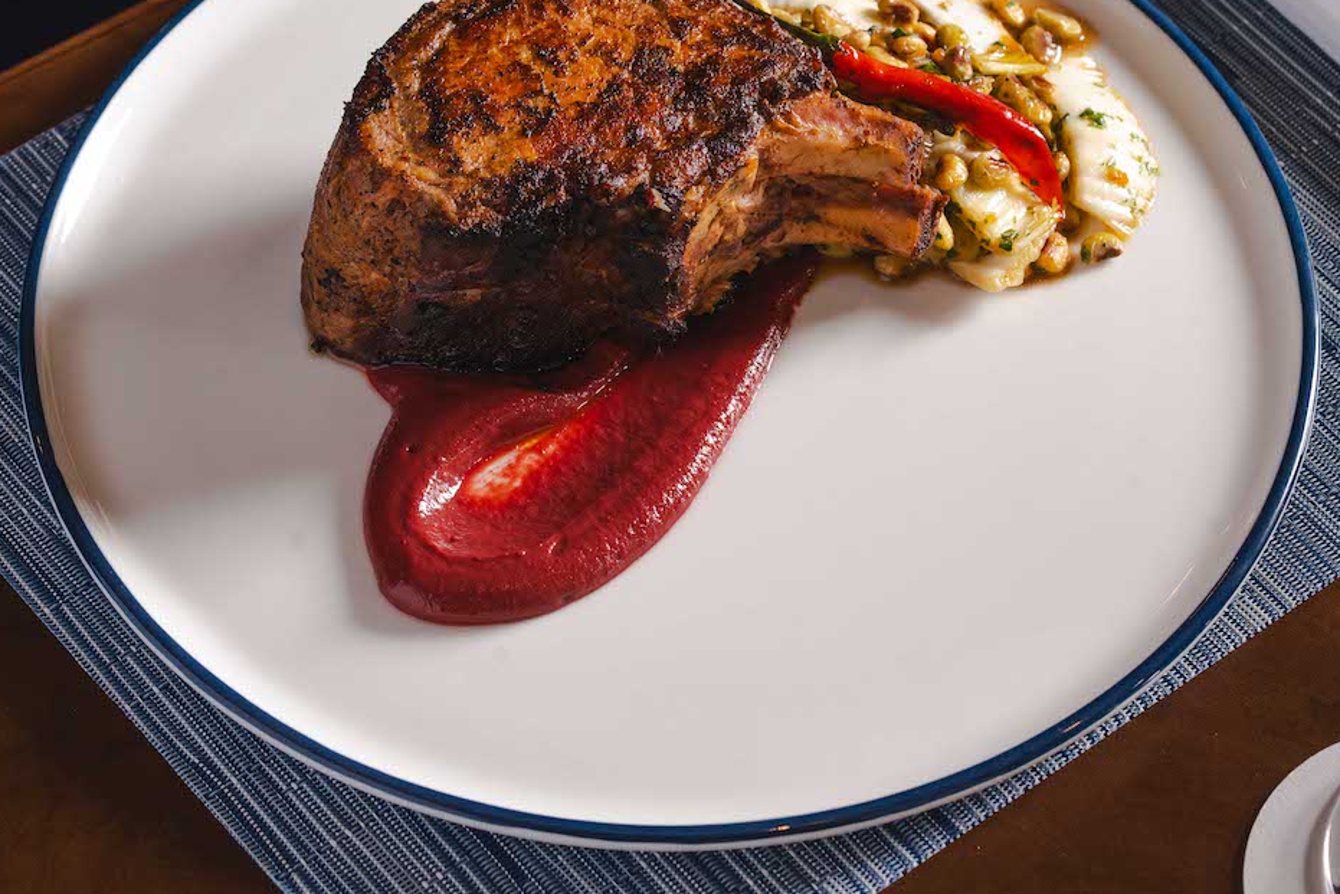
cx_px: 734
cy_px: 327
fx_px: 4318
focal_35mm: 116
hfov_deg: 17.6
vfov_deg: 11.8
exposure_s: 1/200
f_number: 8
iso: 800
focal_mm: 90
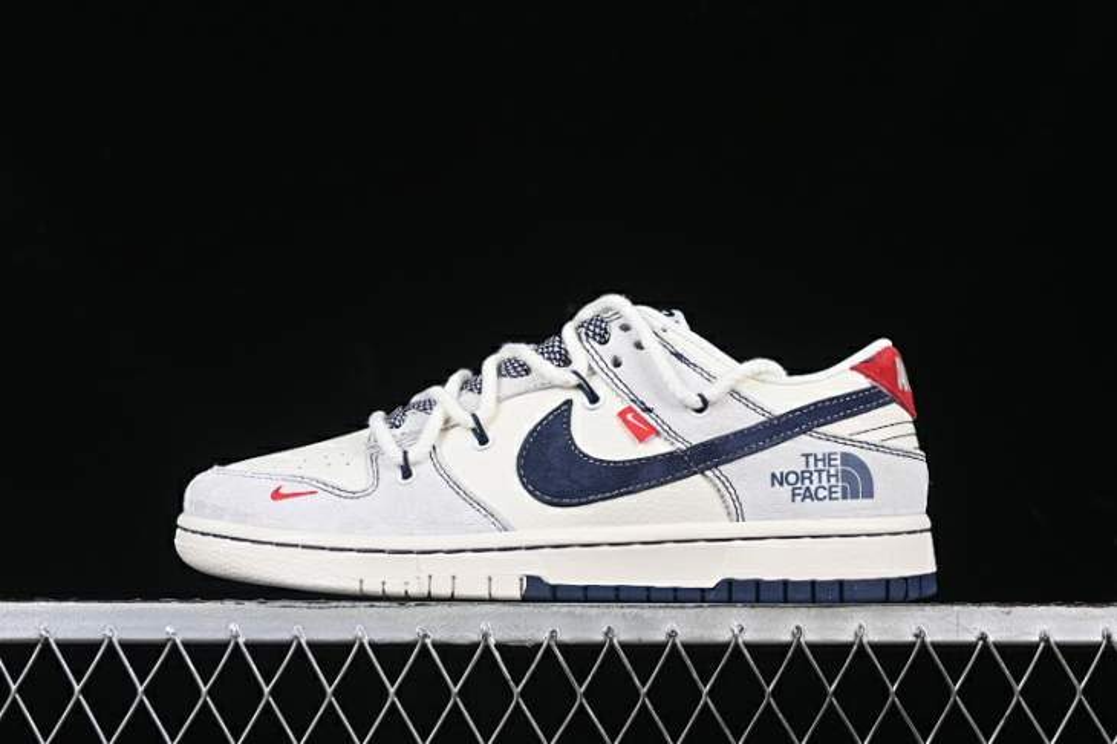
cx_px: 558
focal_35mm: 75
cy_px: 372
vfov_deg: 18.2
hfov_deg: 27.0
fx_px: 2326
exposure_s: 1/80
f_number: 8
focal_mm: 50
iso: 160
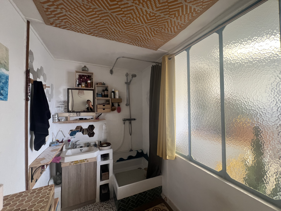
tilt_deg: +1.8
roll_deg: +0.8
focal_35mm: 13
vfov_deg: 89.9
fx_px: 106
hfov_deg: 106.2
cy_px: 106
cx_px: 140
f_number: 1.8
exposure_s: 1/99
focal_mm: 1.57
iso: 80
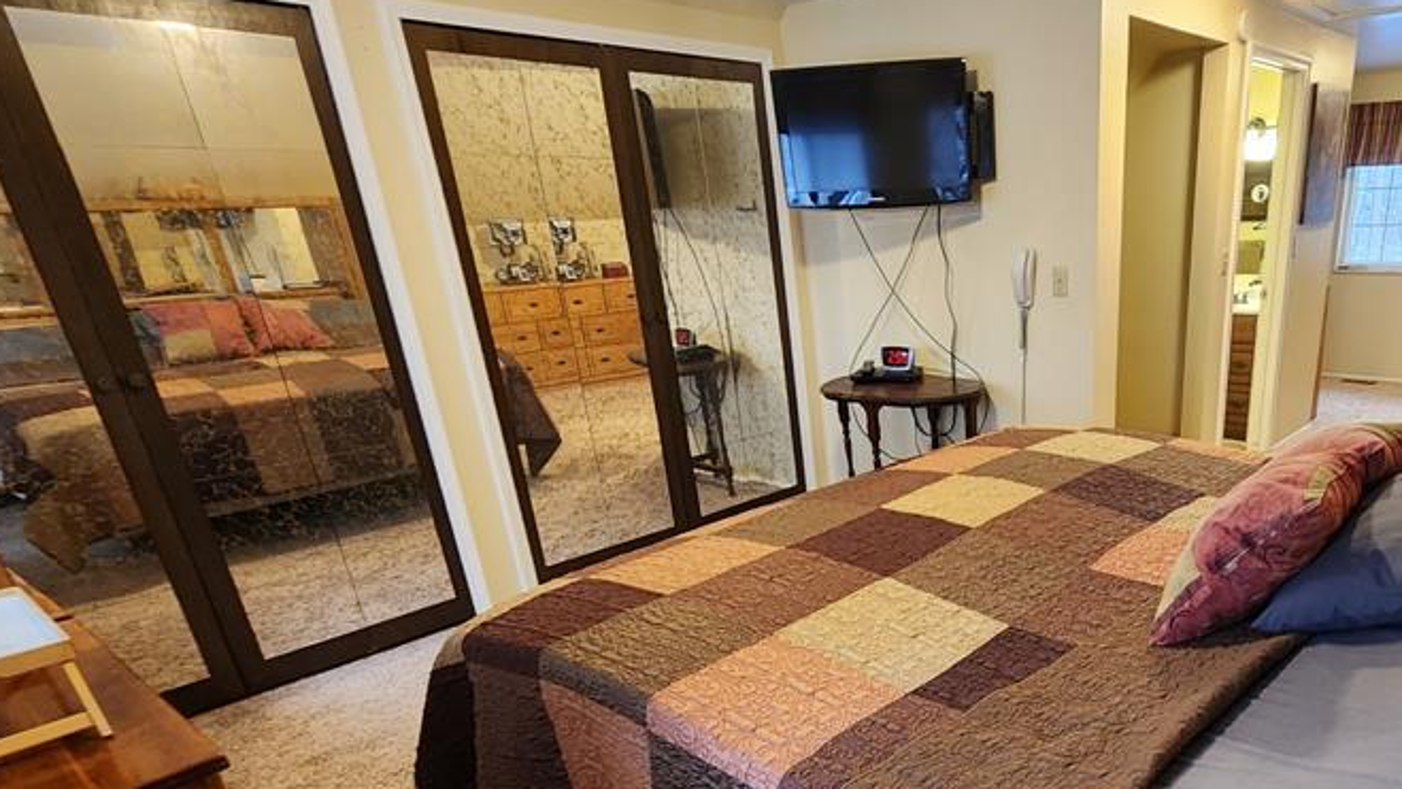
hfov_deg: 76.6
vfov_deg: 49.2
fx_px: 818
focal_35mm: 22
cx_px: 1011
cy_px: 602
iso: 400
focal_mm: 2.2
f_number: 2.2
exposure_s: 1/30
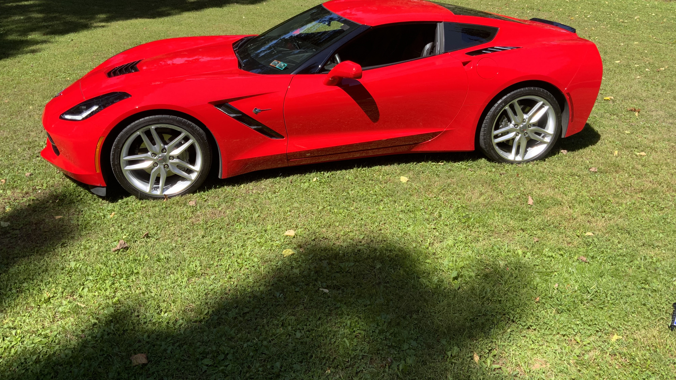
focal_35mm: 32
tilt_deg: -16.6
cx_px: 338
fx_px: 574
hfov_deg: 61.0
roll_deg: -6.7
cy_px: 127
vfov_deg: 36.3
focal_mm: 3
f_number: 1.8
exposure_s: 1/709
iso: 16
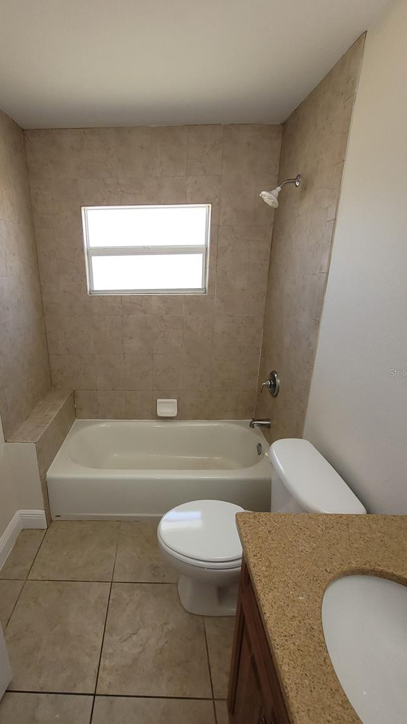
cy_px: 373
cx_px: 147
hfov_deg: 69.1
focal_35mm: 15
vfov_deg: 103.0
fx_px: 288
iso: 80
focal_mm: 2.2
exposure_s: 1/60
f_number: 2.2
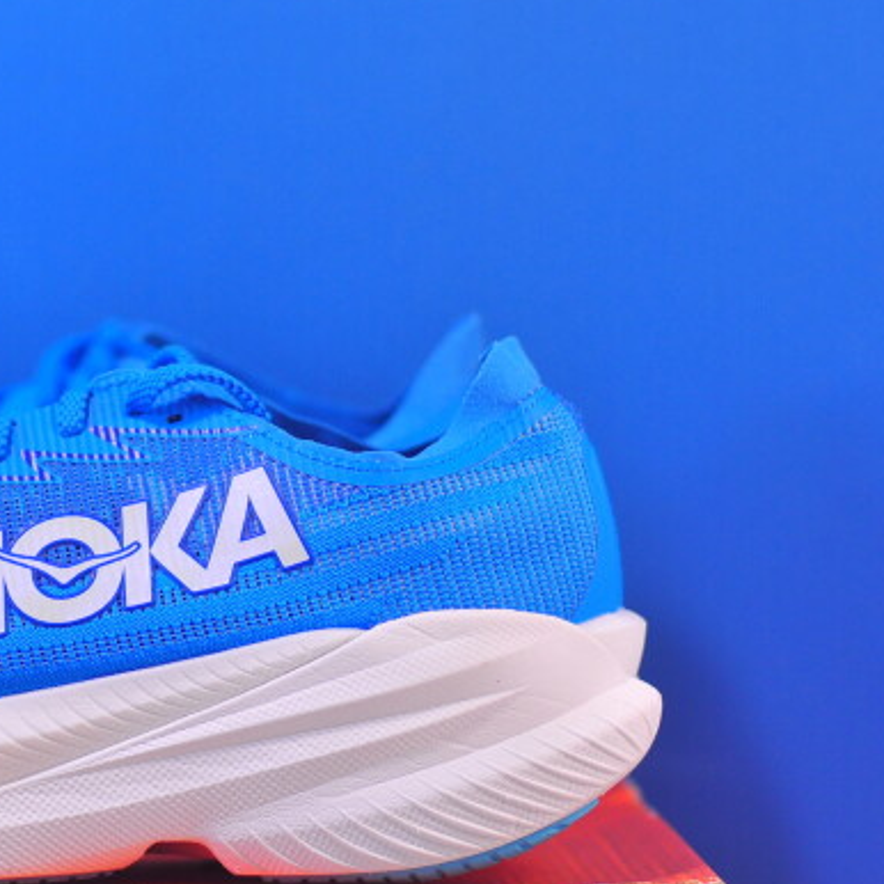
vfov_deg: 13.2
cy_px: 390
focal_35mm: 132
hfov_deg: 13.1
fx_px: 3814
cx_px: 39
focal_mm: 50
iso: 250
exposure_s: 1/320
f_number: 2.2
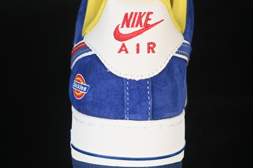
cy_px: 84
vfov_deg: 18.2
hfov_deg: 27.0
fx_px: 527
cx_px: 126
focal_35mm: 75
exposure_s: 1/60
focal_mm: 50
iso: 160
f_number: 6.3
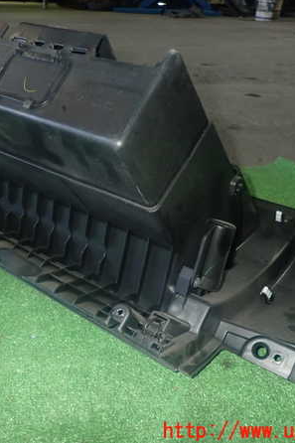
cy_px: 221
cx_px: 89
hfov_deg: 37.3
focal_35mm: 35
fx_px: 431
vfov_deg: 54.5
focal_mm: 4.5
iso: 500
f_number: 5.6
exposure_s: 1/30
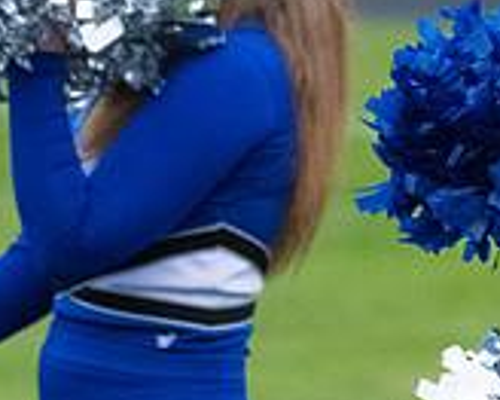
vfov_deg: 1.5
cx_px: 710
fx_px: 15455
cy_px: 180
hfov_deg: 1.9
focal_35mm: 1045
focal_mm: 210
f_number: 5.6
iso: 6400
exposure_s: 1/2000
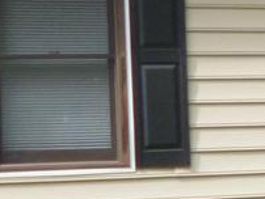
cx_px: 442
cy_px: 166
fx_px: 1311
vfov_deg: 8.7
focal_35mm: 171
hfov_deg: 10.9
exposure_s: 1/400
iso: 100
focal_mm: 4.3
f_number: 2.5
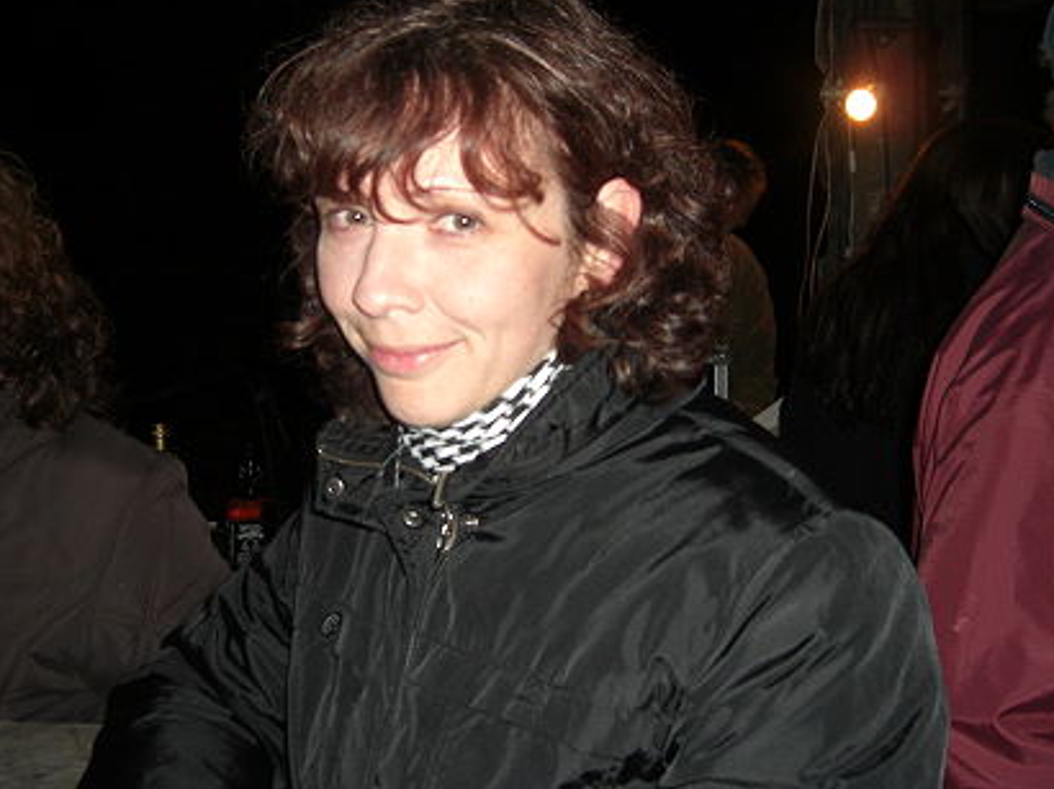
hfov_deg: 41.2
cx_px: 486
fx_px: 1400
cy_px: 321
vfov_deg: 31.4
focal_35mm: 46
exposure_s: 1/60
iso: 200
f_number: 2.8
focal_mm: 7.9
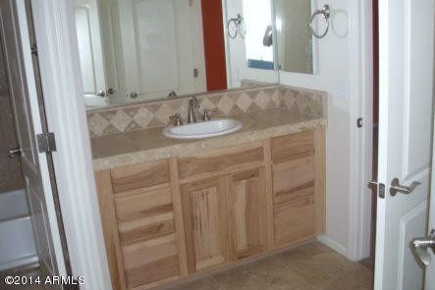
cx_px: 219
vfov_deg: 33.4
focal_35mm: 40
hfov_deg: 48.5
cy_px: 131
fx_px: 483
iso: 200
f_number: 2.9
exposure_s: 1/60
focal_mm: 6.3
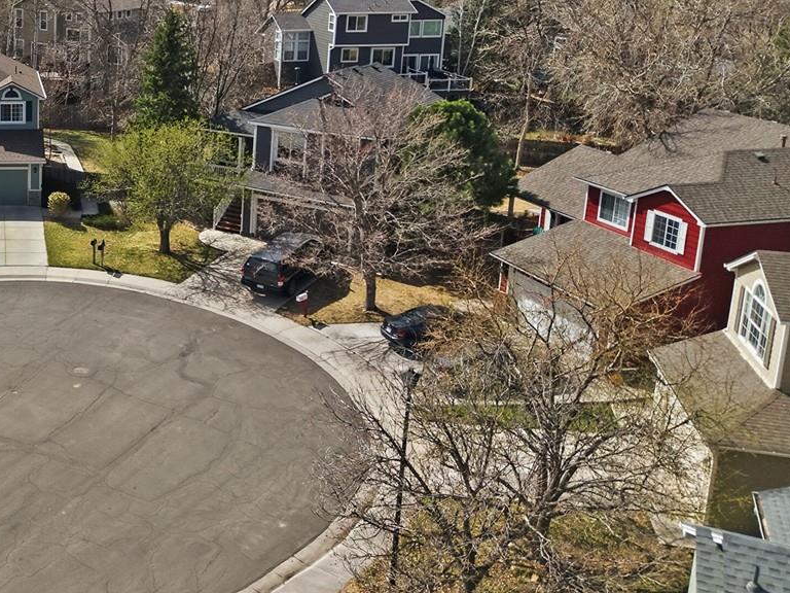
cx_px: -27
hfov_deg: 34.3
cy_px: 156
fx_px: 1141
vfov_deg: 28.7
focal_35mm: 50
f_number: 1.8
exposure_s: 1/8000
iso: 190
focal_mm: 8.7
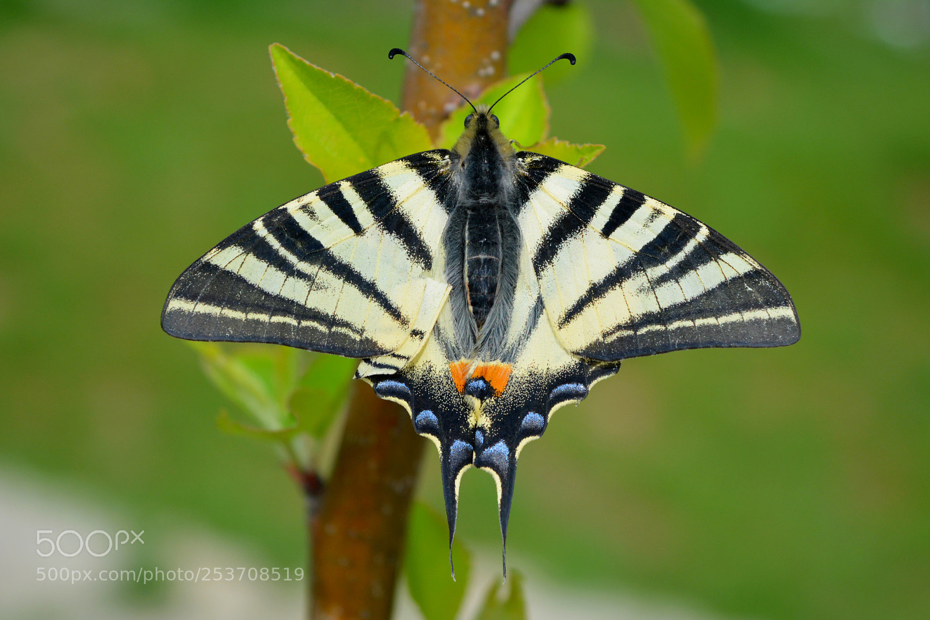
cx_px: 465
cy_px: 310
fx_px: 2131
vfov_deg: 16.5
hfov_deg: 24.6
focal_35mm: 82
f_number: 6.3
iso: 400
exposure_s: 1/1600
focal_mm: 55
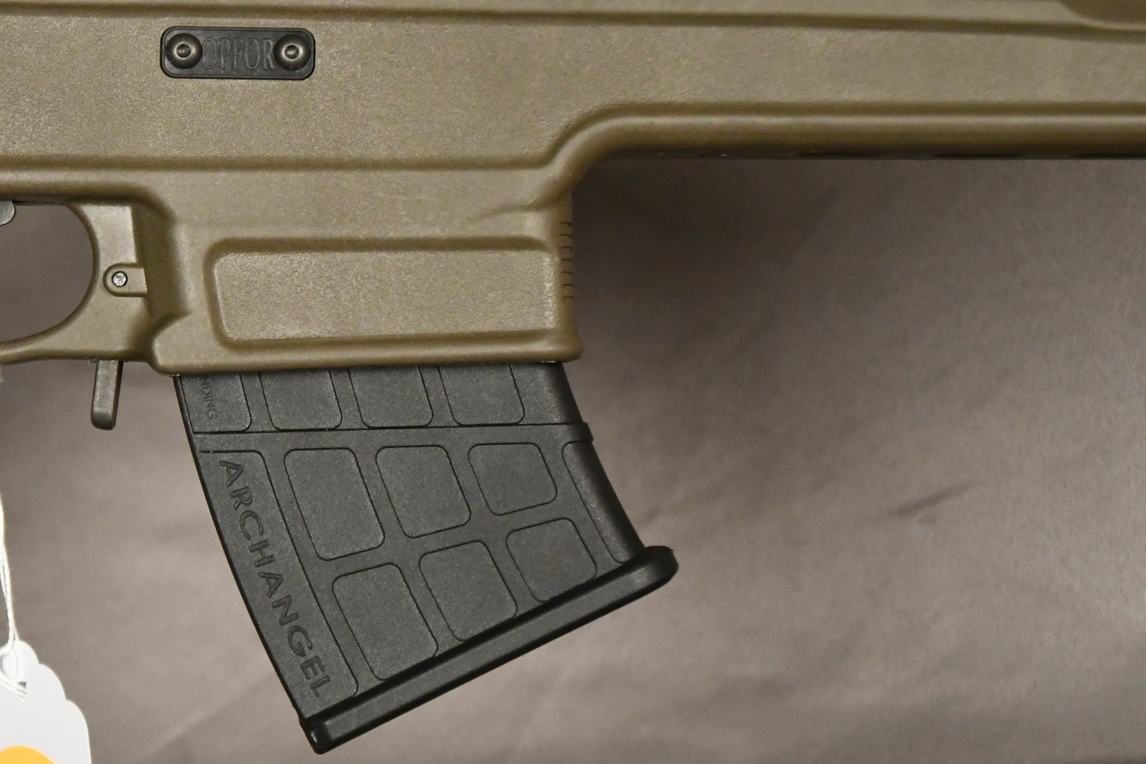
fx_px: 4520
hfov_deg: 14.4
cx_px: 305
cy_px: 195
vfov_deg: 9.6
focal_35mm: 142
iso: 3200
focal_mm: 58
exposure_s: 1/160
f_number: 5
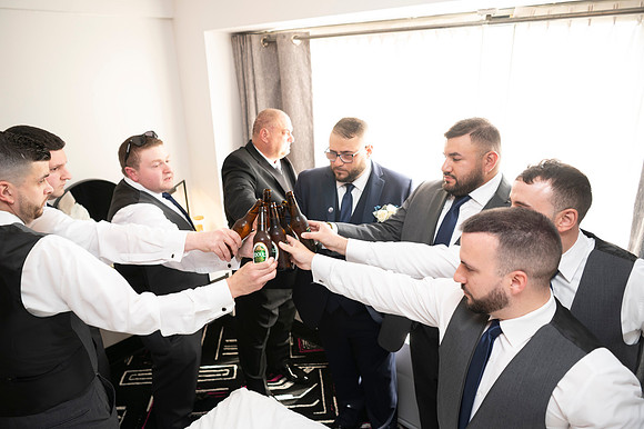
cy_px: 214
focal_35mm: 24
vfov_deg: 53.1
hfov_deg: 73.8
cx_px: 322
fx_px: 429
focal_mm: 24
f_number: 2.8
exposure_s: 1/100
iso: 800
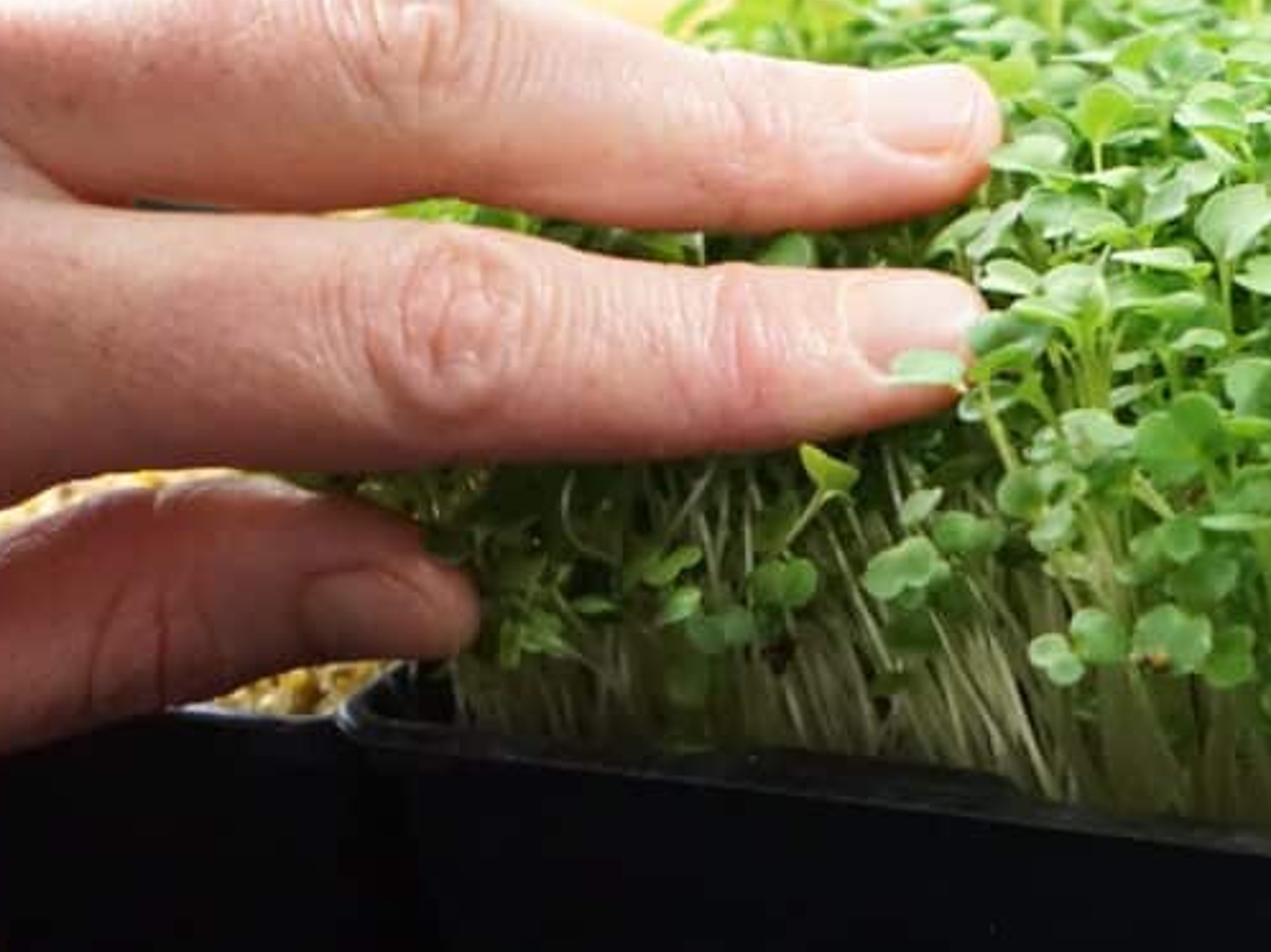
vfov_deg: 8.5
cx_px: 1154
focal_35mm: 173
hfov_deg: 11.4
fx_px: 6349
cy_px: 108
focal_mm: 70
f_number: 5.6
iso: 8000
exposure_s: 1/320
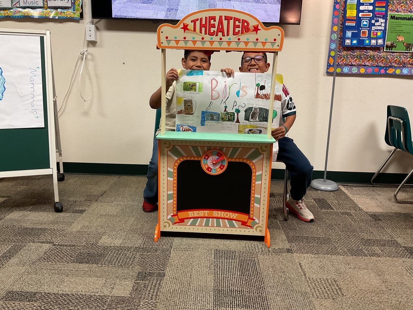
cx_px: 206
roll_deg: -2.3
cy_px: 155
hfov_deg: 61.7
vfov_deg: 48.2
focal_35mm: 29
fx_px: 346
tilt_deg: -13.9
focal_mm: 3
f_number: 1.8
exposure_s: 1/60
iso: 125
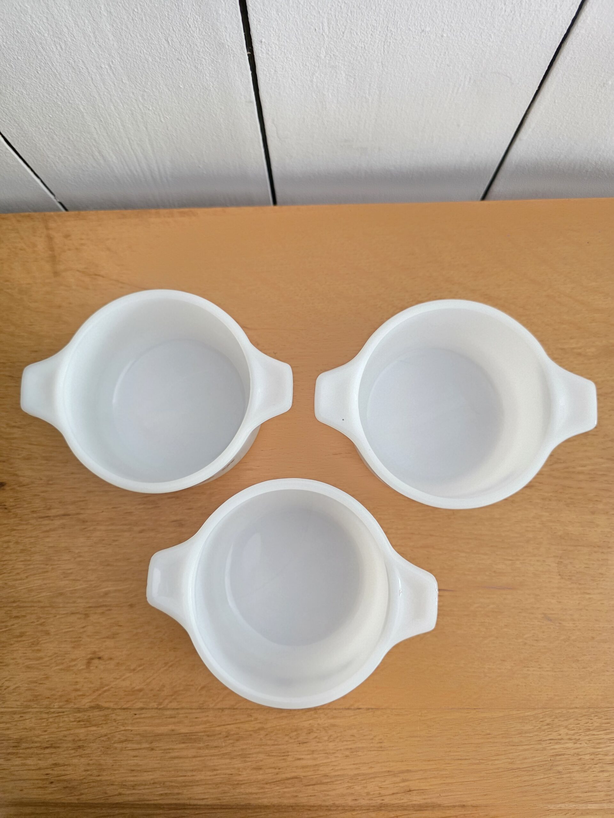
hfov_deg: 58.9
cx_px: 307
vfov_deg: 73.9
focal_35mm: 23
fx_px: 544
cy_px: 409
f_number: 1.7
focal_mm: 6.3
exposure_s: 1/60
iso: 1250
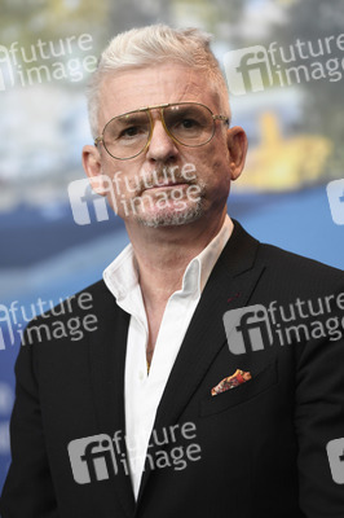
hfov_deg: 6.9
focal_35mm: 200
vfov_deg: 10.3
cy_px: 259
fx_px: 2871
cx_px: 172
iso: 1600
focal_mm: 200
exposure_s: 1/400
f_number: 3.5
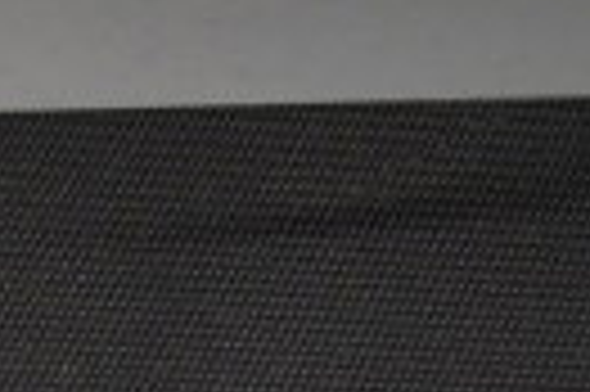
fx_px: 3208
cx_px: -694
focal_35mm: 196
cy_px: 899
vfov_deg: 6.7
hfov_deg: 9.6
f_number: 4.2
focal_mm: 28
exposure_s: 1/50
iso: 2500
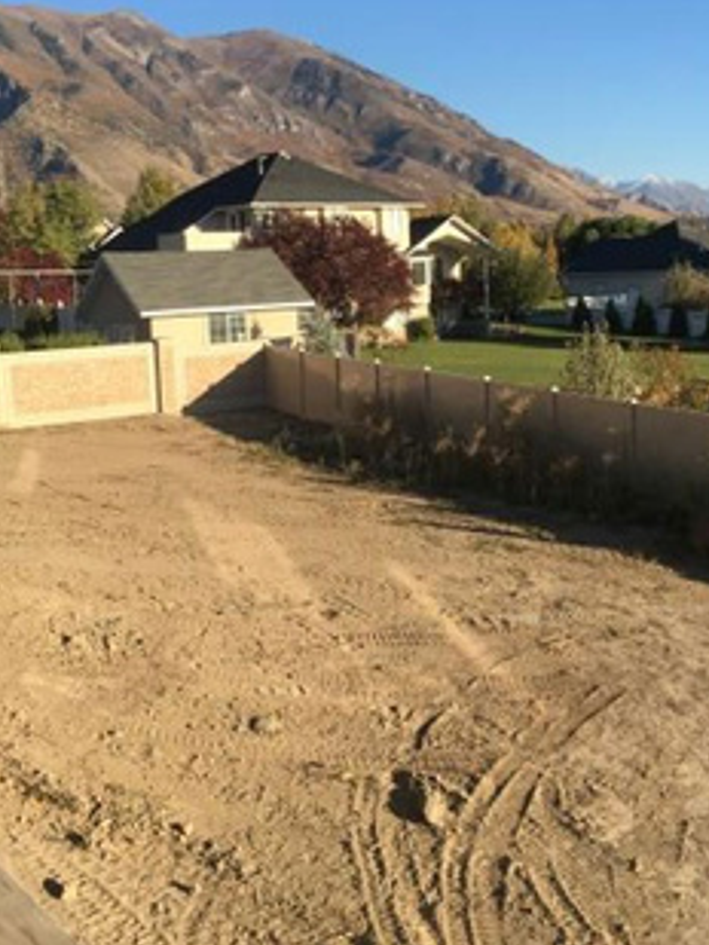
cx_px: 400
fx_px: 1228
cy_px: 431
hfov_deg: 32.2
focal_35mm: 45
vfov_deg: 42.0
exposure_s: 1/1026
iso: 25
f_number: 2.2
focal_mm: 4.15
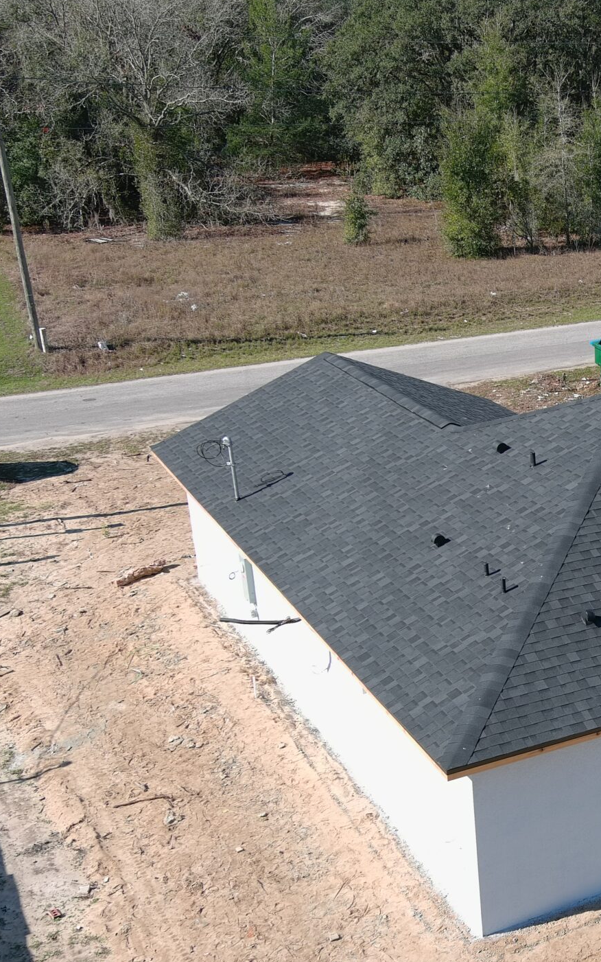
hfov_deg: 22.4
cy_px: 557
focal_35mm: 54
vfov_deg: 37.4
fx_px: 1415
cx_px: 694
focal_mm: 10.57
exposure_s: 1/1250
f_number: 2.8
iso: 100
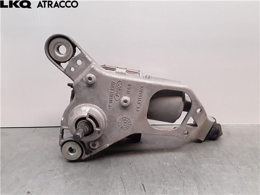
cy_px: 98
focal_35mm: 28
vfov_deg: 49.7
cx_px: 130
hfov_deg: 63.4
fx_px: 210
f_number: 1.9
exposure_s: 1/100
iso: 100
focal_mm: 2.91
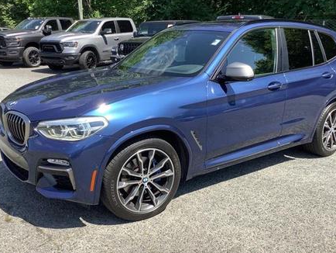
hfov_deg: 51.3
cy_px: 138
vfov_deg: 39.7
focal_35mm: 36
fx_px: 350
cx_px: 162
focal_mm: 3.3
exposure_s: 1/668
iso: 25
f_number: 2.4
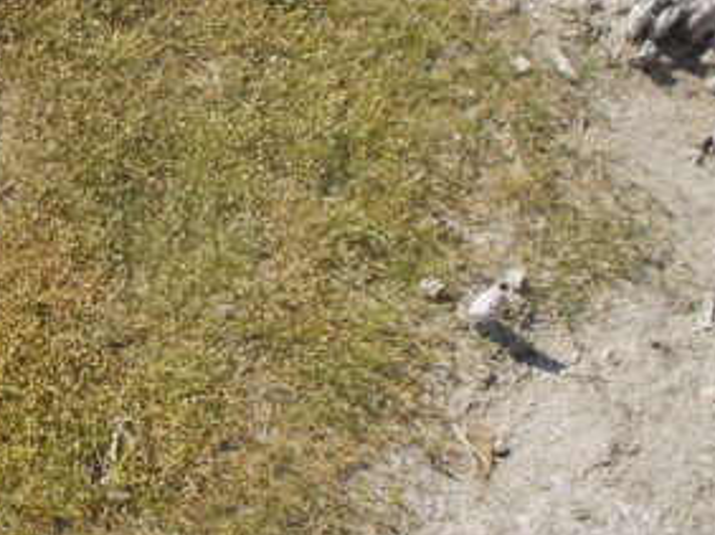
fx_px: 1630
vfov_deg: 18.3
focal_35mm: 79
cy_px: 38
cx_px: -79
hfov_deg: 23.2
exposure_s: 1/800
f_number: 3.3
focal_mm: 4.1
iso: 80
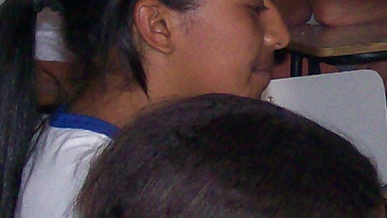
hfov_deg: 8.7
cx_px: 459
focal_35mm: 245
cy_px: 129
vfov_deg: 5.0
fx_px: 2514
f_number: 3
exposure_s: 1/73.1
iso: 140
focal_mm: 7.6
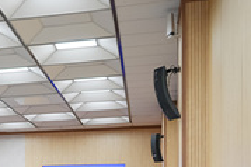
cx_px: -98
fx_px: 599
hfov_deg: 20.9
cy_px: 208
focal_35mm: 86
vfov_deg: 15.2
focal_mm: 24
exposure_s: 1/60
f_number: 3.5
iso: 250
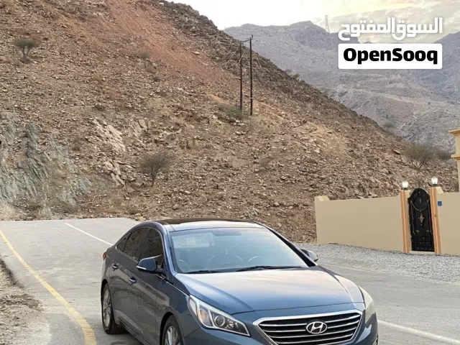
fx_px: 346
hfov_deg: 67.3
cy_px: 172
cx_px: 230
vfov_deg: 53.1
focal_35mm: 26
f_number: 1.8
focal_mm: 4.25
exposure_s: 1/60
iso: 200
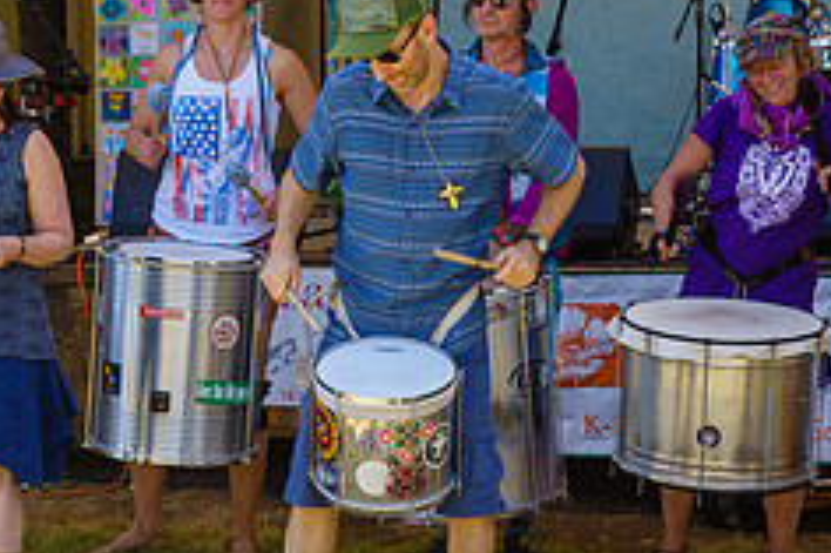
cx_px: 310
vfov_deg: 11.6
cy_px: 308
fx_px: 2722
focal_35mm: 118
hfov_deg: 17.3
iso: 125
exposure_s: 1/200
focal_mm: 17.88
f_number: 4
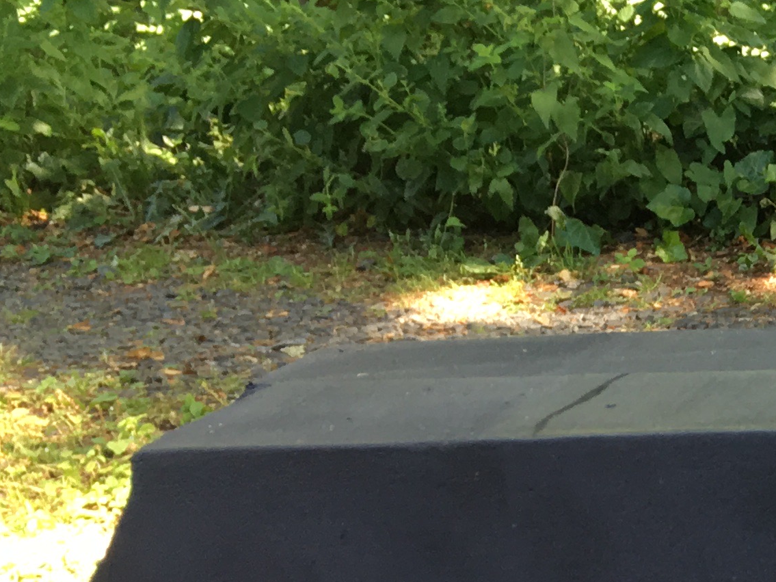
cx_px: 1244
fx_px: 2309
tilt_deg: -26.5
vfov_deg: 13.4
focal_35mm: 103
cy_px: 908
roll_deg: +0.5
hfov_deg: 16.9
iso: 32
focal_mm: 4.15
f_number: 2.2
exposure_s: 1/60
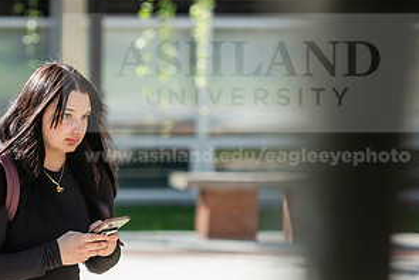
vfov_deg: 5.7
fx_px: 2795
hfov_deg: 8.5
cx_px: 20
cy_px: 185
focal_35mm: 240
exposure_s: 1/500
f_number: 3.2
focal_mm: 122
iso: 100
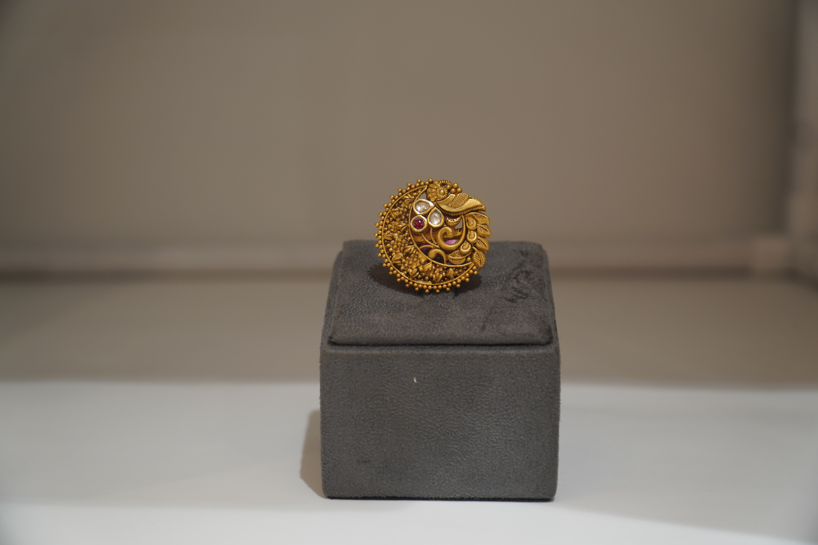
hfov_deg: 33.4
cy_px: 272
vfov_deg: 22.6
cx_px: 409
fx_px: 1363
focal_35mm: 60
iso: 320
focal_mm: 40
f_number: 4
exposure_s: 1/80
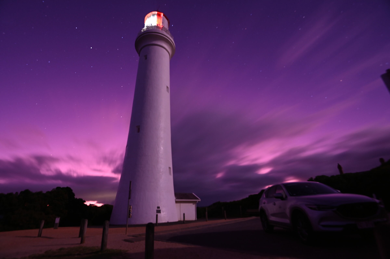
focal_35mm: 18
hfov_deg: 90.0
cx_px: 195
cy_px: 130
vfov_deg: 67.3
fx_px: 195
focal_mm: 18
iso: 800
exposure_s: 62.5
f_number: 4.5
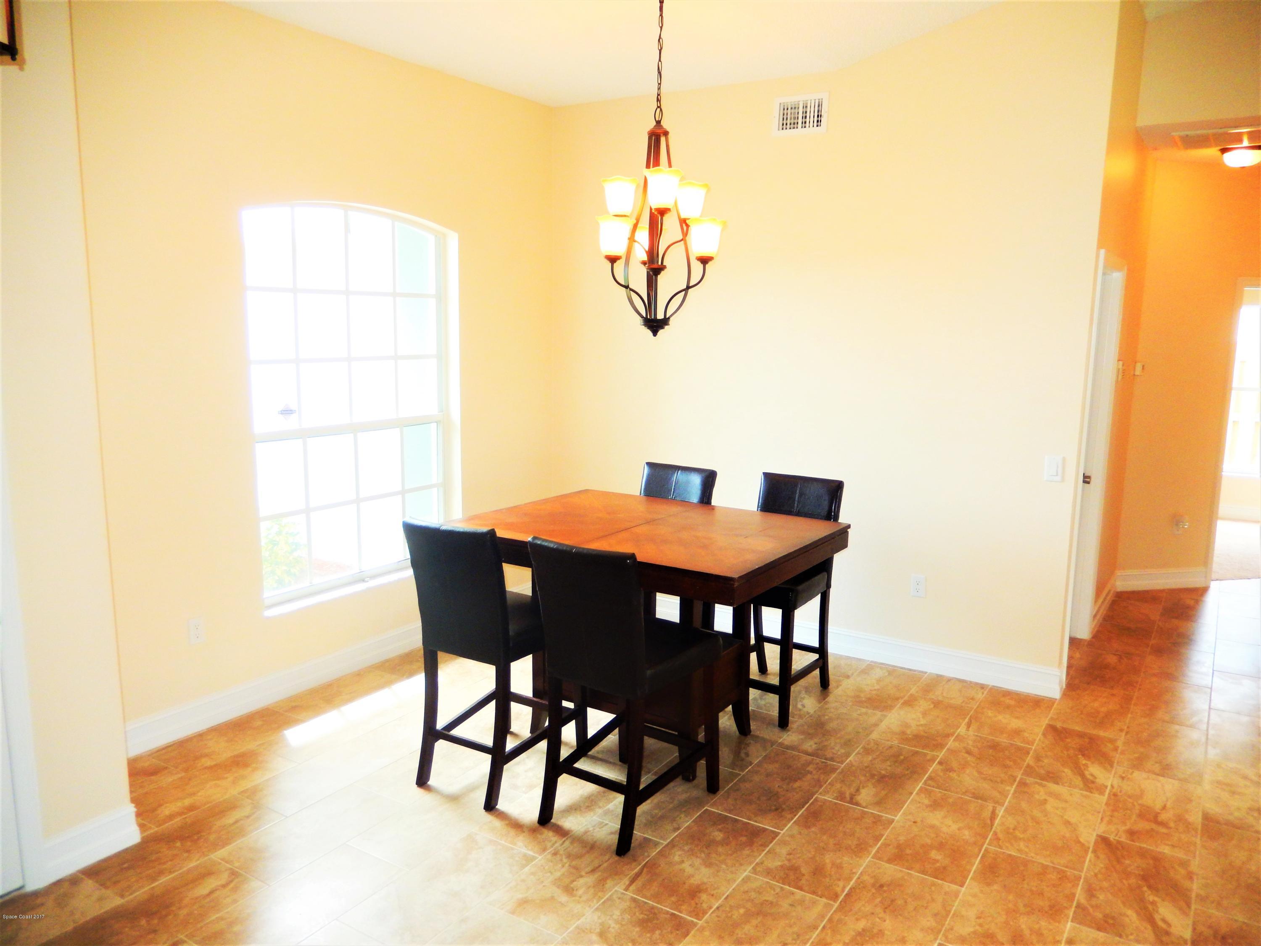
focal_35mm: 25
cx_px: 630
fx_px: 911
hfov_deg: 69.4
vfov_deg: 54.9
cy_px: 473
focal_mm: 4.5
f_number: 3.4
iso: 180
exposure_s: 1/60
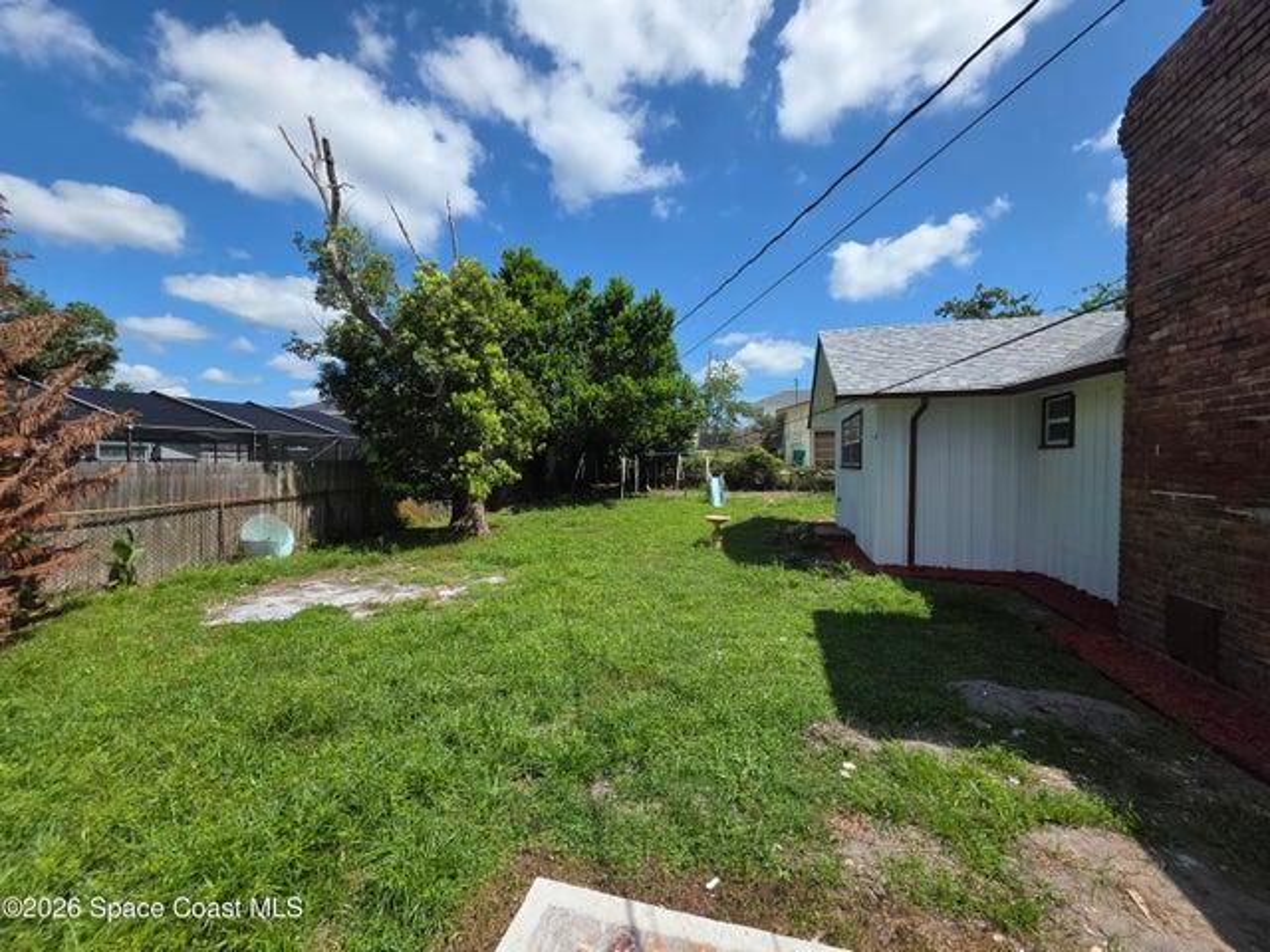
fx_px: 477
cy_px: 476
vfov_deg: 89.9
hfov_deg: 106.2
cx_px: 635
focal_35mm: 13
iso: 40
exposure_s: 1/2404
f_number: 1.9
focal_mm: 2.2
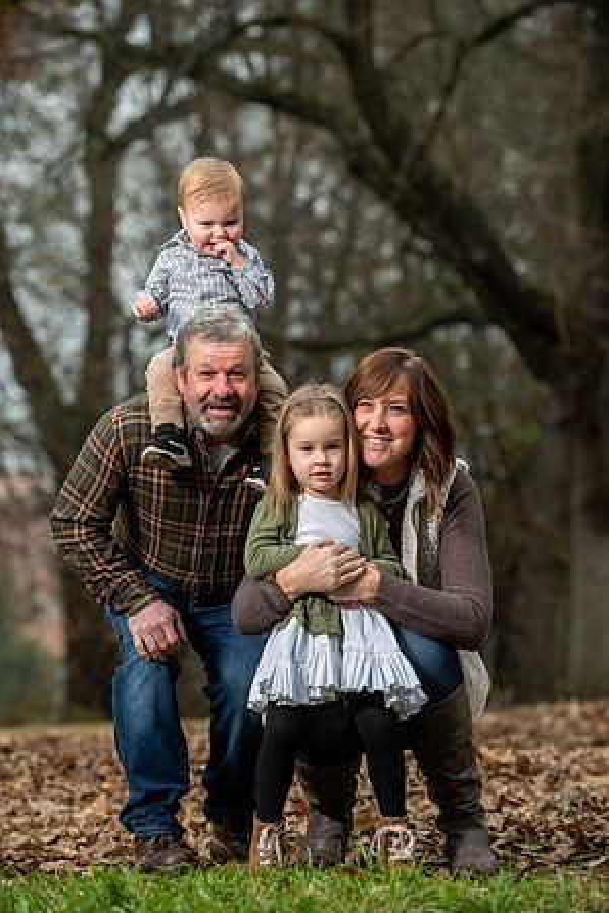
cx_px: 304
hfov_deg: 10.1
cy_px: 458
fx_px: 3451
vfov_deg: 15.1
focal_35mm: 136
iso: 200
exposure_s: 1/125
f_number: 4
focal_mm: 135
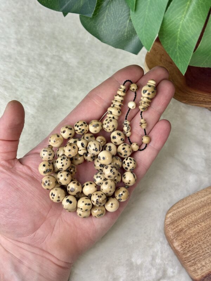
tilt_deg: -69.4
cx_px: 106
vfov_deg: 39.7
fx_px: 390
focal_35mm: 48
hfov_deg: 30.3
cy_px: 140
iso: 50
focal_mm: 6.76
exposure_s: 1/146
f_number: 1.78
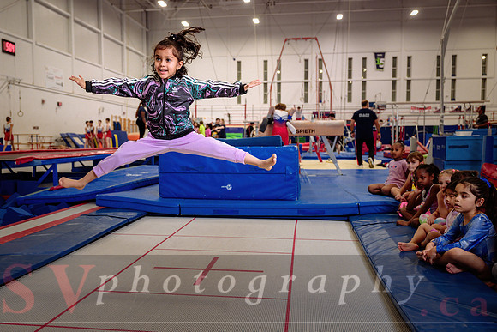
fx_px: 494
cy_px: 180
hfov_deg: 53.3
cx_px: 228
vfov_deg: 37.1
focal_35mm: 36
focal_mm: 33
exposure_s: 1/250
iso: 1600
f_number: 3.5
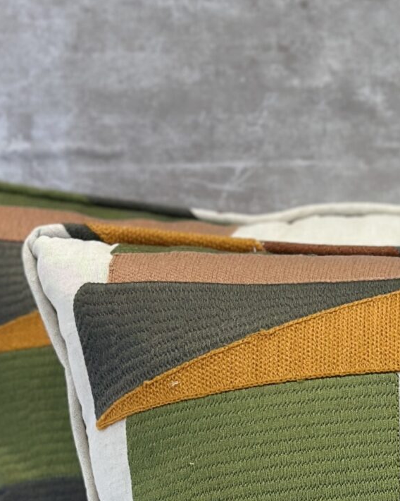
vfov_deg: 11.1
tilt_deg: -13.2
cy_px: 675
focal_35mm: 169
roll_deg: +1.0
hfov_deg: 9.0
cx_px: 561
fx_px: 2501
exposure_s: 1/124
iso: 64
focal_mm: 6.86
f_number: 1.78
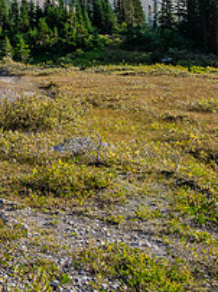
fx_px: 581
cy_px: -2
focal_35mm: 69
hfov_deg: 18.8
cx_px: -107
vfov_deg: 26.6
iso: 200
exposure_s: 1/320
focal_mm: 12
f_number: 8
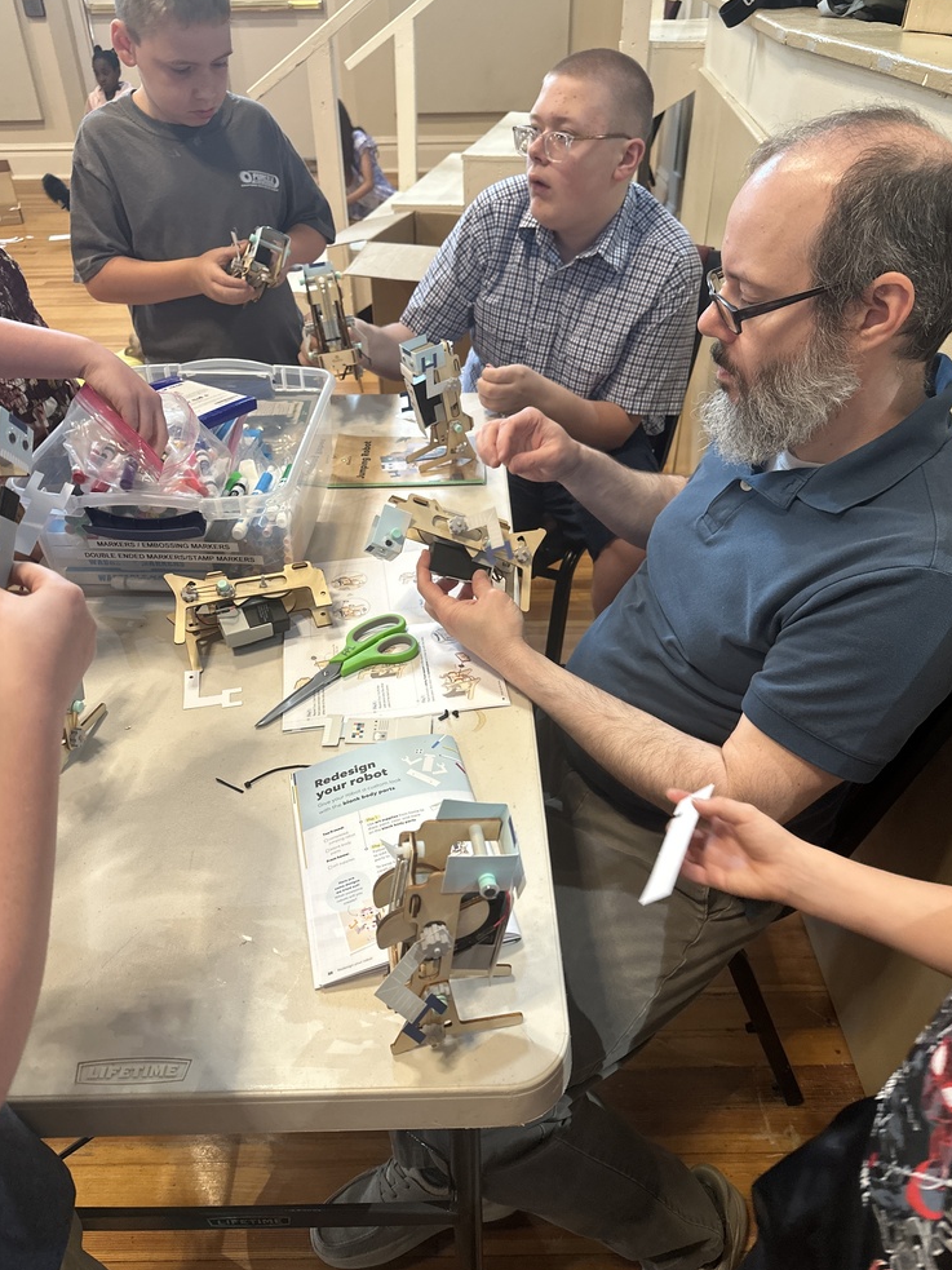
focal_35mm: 25
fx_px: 917
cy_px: 627
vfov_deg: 69.4
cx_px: 470
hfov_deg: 54.9
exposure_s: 1/60
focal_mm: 6.86
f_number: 1.78
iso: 320
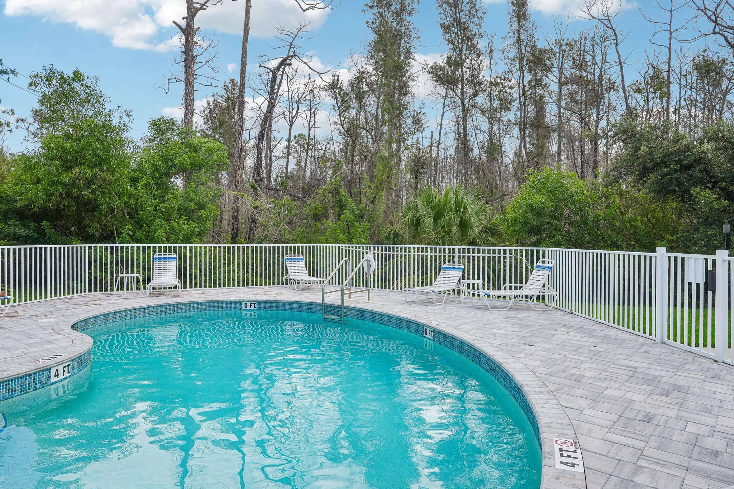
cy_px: 244
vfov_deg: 54.1
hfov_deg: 74.9
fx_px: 479
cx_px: 367
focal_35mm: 24
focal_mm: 23.5
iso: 400
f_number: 8
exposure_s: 1/800
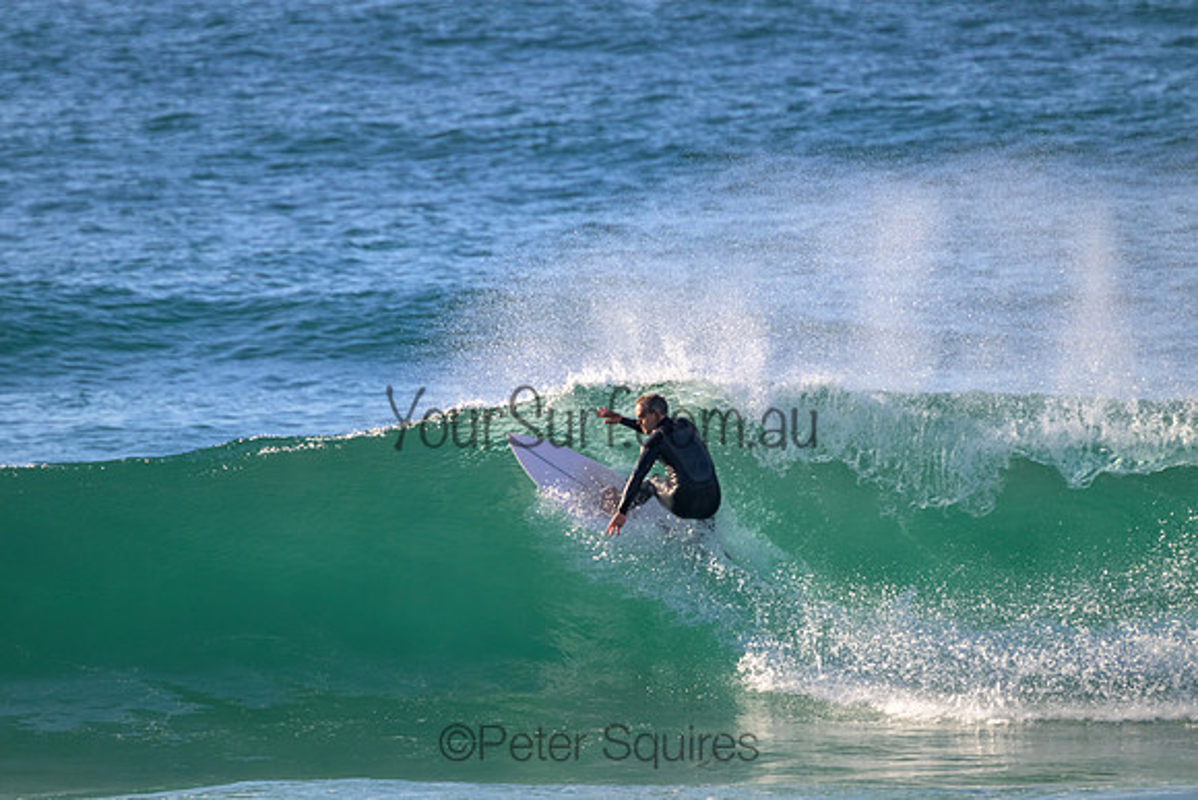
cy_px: 400
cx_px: 599
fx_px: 26627
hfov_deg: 2.6
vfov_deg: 1.7
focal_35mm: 800
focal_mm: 800
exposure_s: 1/1250
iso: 1250
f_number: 11
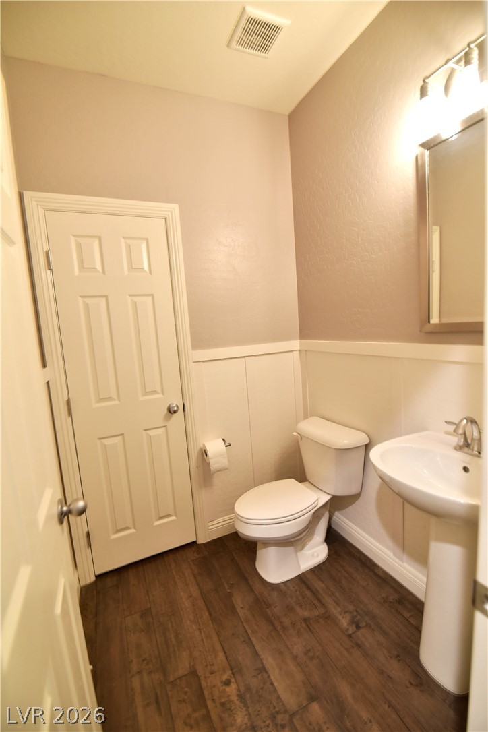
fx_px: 305
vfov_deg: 100.4
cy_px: 366
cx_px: 244
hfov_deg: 77.3
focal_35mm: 15
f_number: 2.8
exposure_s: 1/60
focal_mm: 15
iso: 2500
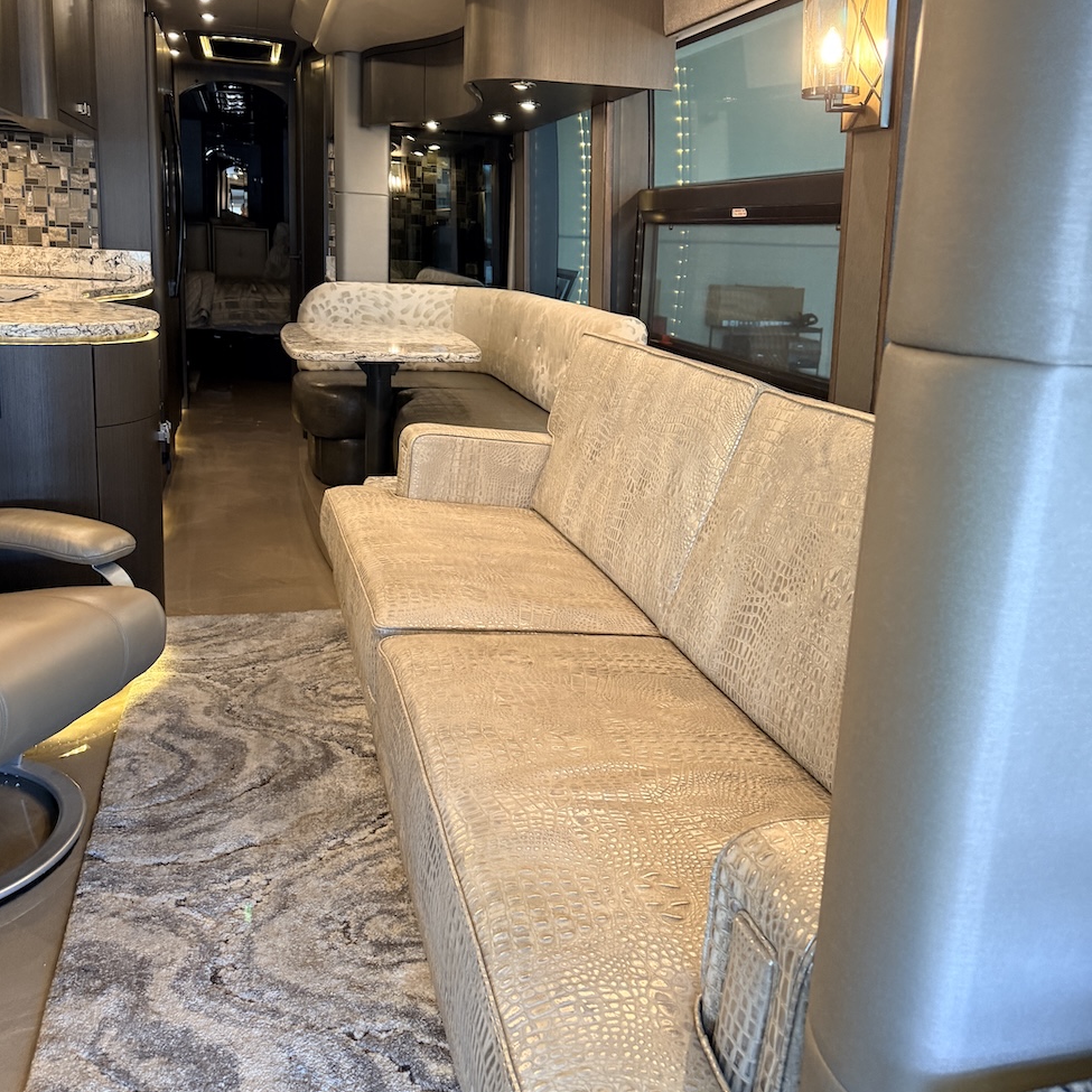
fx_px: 1035
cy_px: 475
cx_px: 541
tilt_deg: -12.2
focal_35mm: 29
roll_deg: -3.2
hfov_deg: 55.6
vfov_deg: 55.5
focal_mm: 6.76
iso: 320
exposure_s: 1/60
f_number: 1.78
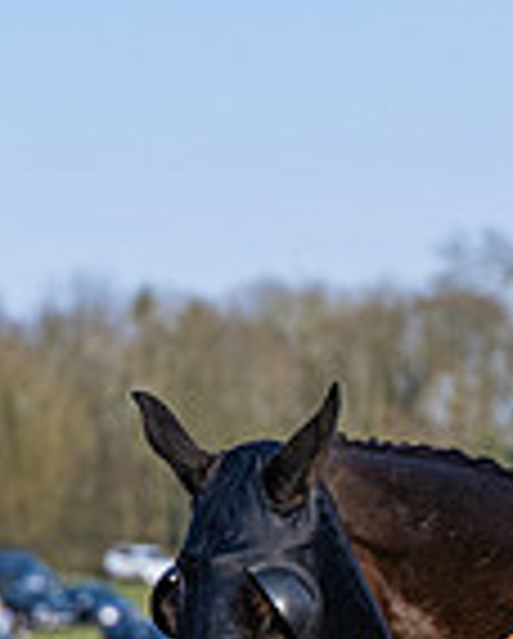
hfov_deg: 4.0
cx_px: 457
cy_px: 831
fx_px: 7272
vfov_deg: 5.0
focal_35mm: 384
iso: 400
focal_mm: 70
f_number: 2.8
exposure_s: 1/6400
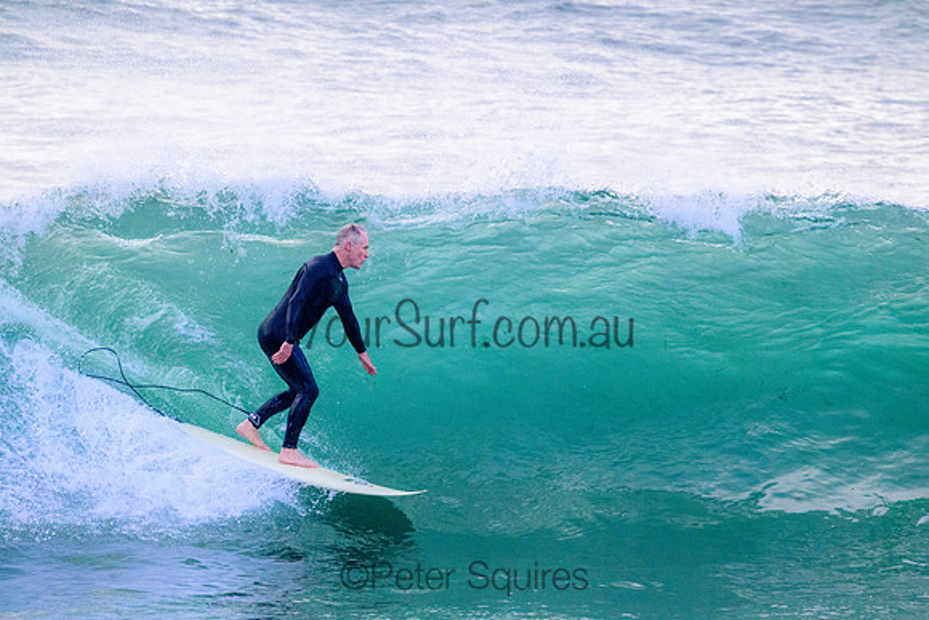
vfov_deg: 2.3
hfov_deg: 3.4
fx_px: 15486
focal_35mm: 600
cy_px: 310
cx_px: 464
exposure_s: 1/2000
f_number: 11
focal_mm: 600
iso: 5000
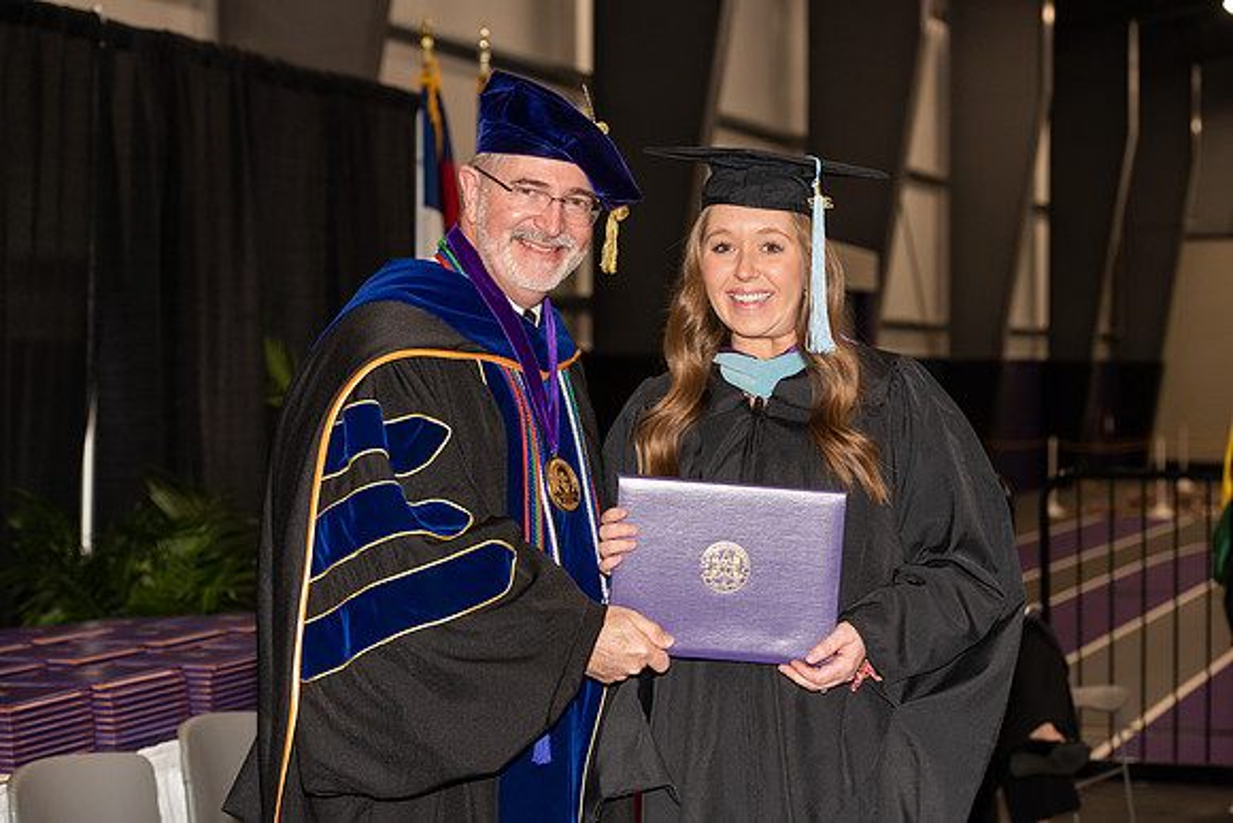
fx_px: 2912
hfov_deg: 23.9
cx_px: 616
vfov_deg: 16.1
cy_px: 412
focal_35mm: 85
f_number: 5.6
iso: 1000
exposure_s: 1/200
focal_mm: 85
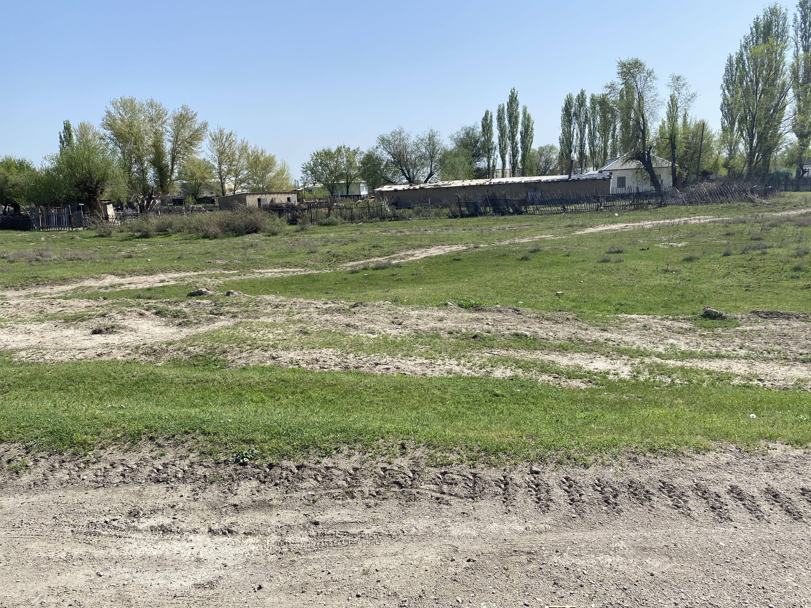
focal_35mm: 26
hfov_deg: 67.3
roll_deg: +2.0
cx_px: 406
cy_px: 304
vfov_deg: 53.1
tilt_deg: -7.0
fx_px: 609
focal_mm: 4.25
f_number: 1.8
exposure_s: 1/3497
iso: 32
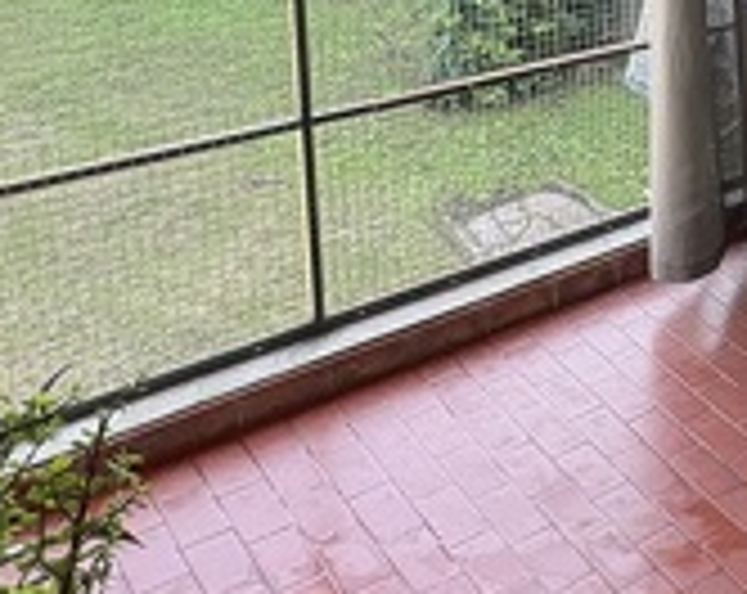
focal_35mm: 55
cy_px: -117
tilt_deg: -11.1
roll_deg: -3.6
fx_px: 1213
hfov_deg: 26.2
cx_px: 1089
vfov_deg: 24.9
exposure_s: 1/99
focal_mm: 2.22
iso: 125
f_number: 2.2
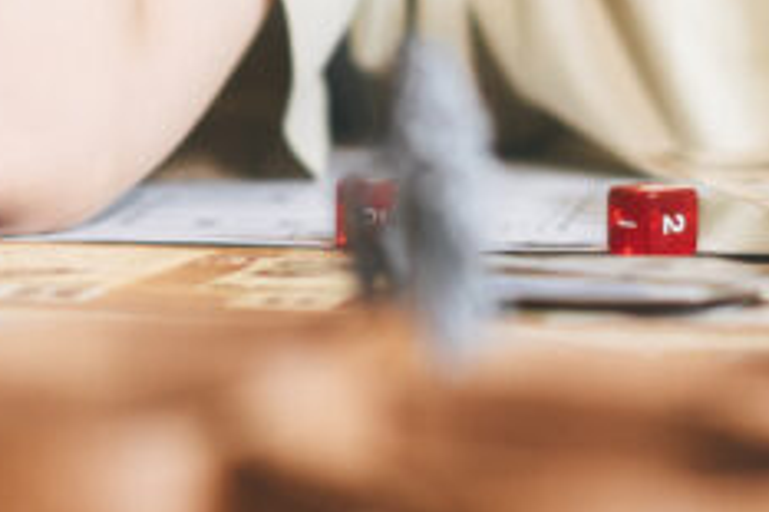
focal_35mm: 242
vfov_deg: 5.6
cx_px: 531
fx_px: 5166
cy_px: -358
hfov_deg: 8.5
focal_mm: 55
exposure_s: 1/100
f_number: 1.8
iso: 320
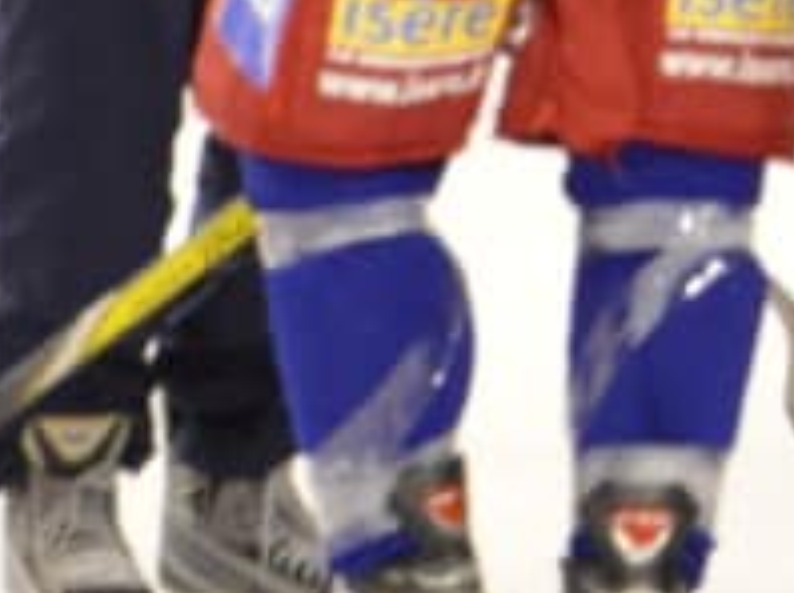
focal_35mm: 1094
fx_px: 25063
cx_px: 670
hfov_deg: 1.8
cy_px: -226
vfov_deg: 1.4
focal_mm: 150
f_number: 6
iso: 3200
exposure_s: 1/100
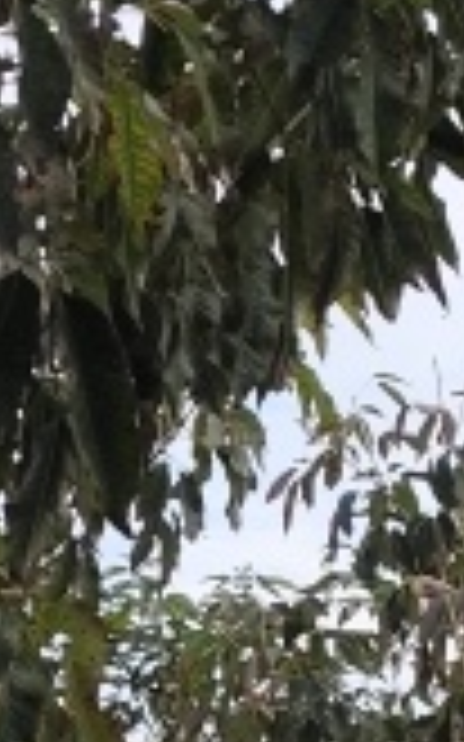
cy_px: 785
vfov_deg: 13.0
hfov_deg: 8.1
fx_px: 3200
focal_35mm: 158
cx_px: -252
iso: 50
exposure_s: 1/455
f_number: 1.65
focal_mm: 6.19
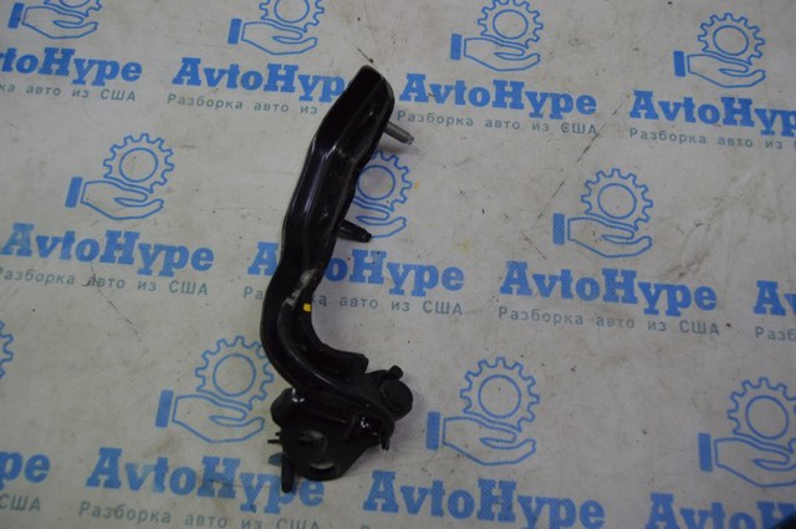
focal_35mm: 27
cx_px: 398
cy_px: 264
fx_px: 596
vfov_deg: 47.8
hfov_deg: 67.4
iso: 400
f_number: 5
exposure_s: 1/100
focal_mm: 18
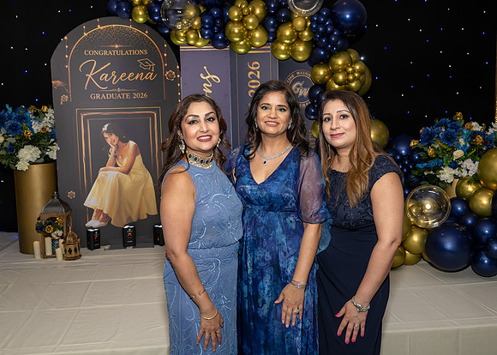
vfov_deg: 38.7
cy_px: 174
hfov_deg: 52.4
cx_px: 236
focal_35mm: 36
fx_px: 505
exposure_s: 1/250
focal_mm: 33
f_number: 8
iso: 640
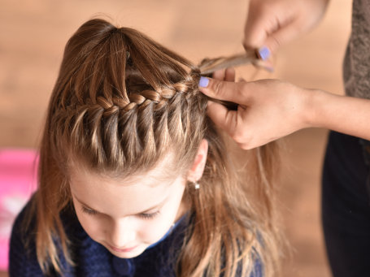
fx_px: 1175
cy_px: 145
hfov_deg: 17.9
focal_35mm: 110
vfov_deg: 13.5
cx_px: 223
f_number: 2.8
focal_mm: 85
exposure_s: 1/60
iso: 640
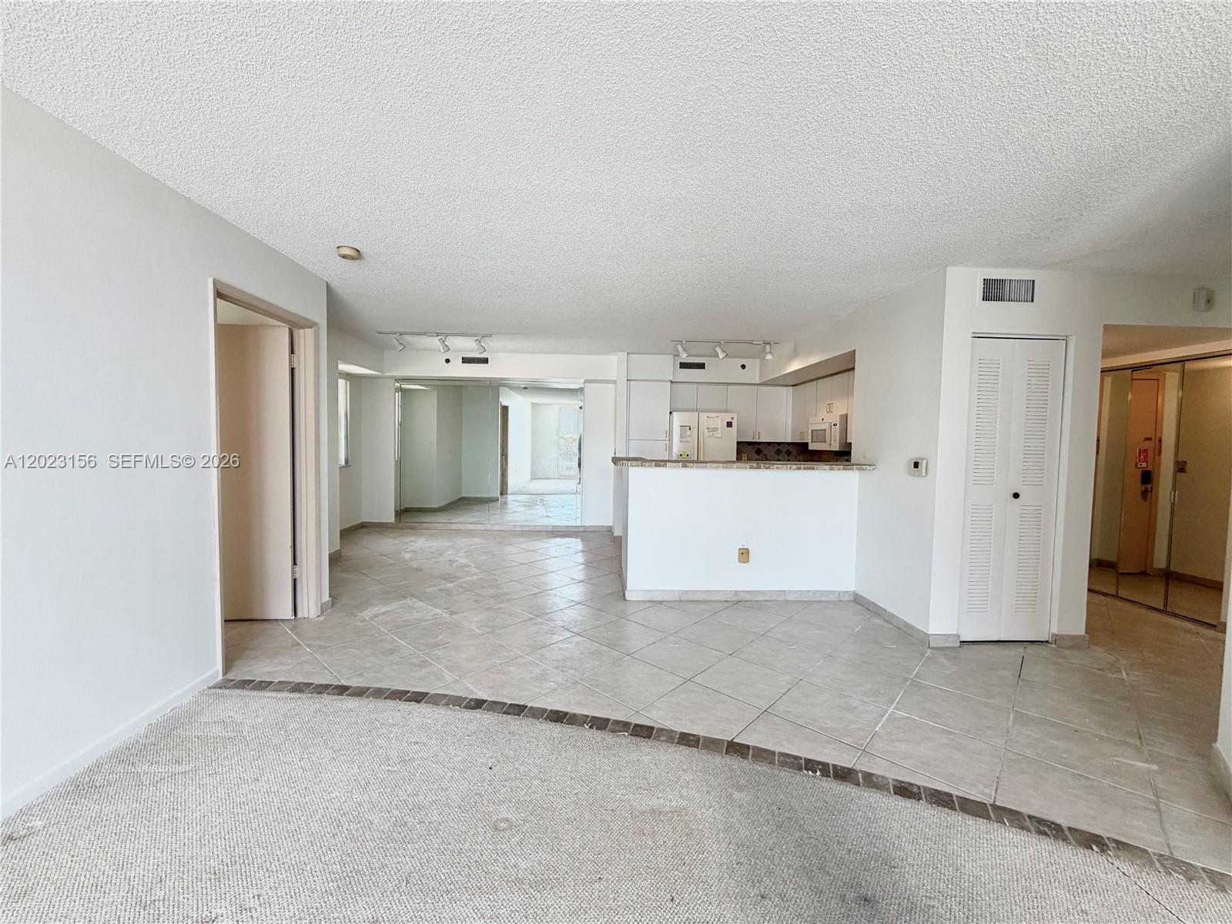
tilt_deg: -2.6
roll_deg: -0.6
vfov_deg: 85.7
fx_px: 498
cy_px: 462
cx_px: 616
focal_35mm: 14
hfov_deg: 102.1
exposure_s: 1/120
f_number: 2.2
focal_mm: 2.22
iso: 125
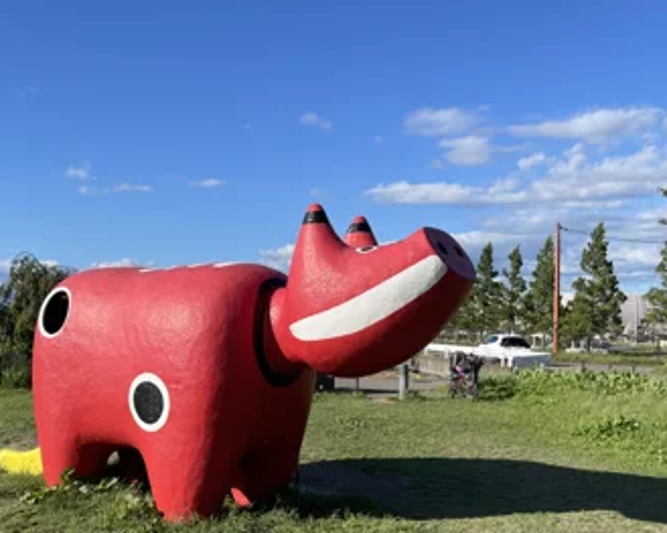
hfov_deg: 48.5
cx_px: 237
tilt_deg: -4.1
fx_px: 730
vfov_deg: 39.6
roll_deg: -0.3
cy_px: 355
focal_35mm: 37
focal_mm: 4.2
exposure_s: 1/2564
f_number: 1.6
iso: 32
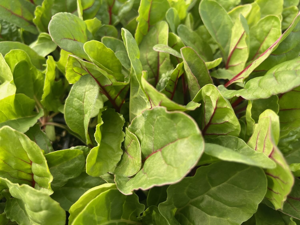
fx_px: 225
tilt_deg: -46.8
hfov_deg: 67.3
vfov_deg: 53.1
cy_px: 112
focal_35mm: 26
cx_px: 150
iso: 50
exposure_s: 1/577
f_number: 1.6
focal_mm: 5.1
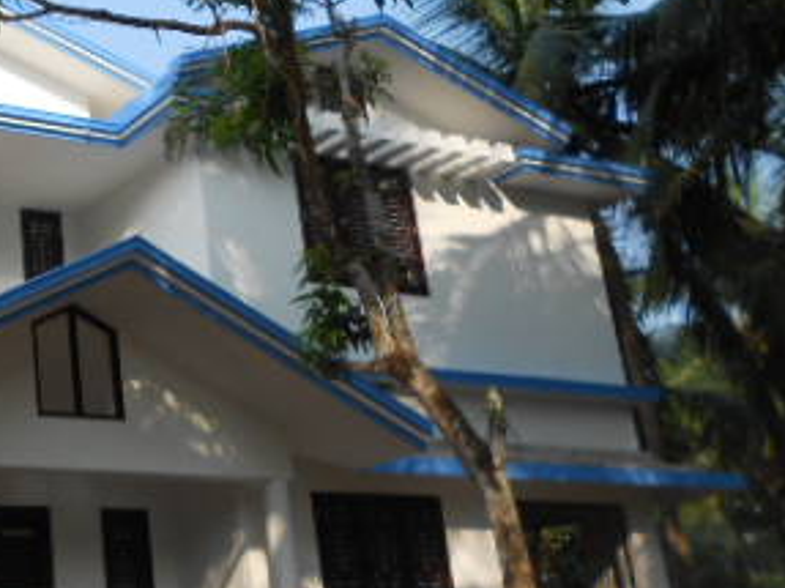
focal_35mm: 58
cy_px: 249
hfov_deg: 30.6
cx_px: -19
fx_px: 1315
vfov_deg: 25.2
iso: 80
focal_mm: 4.6
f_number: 3.2
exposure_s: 1/500
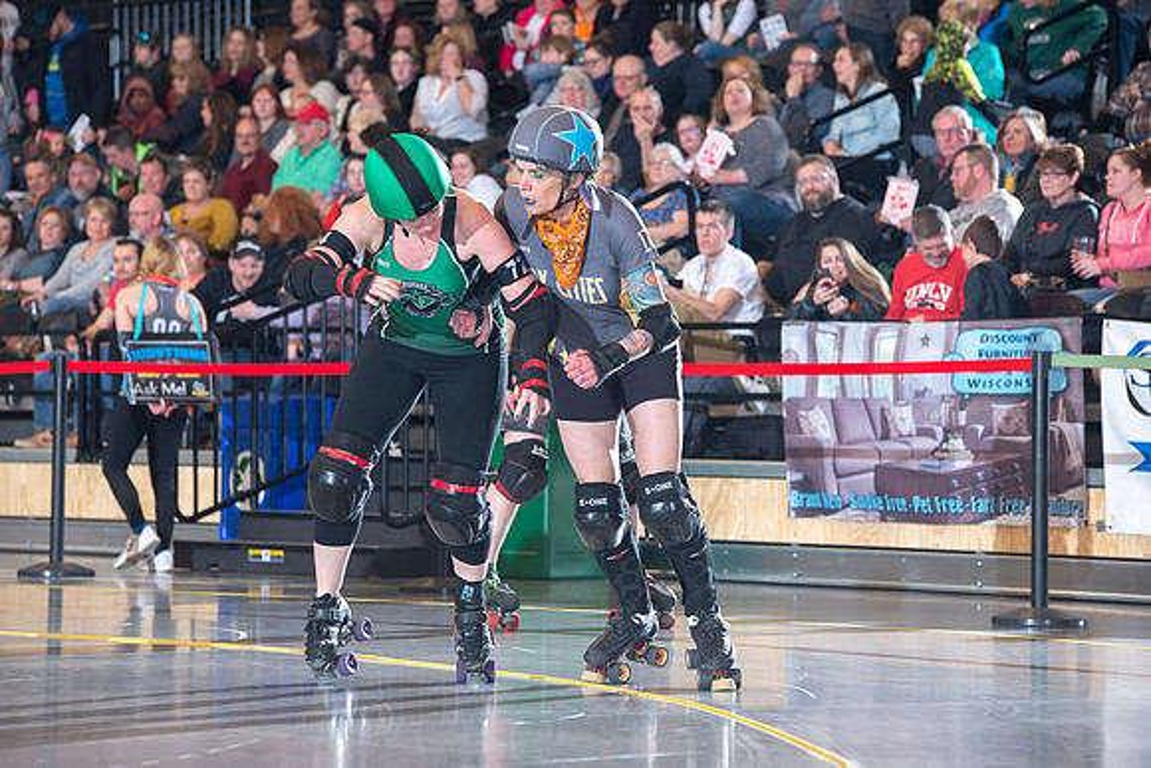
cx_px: 576
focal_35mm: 150
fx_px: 4797
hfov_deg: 13.7
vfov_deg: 9.2
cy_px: 384
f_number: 5.6
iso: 640
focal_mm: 150
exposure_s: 1/160
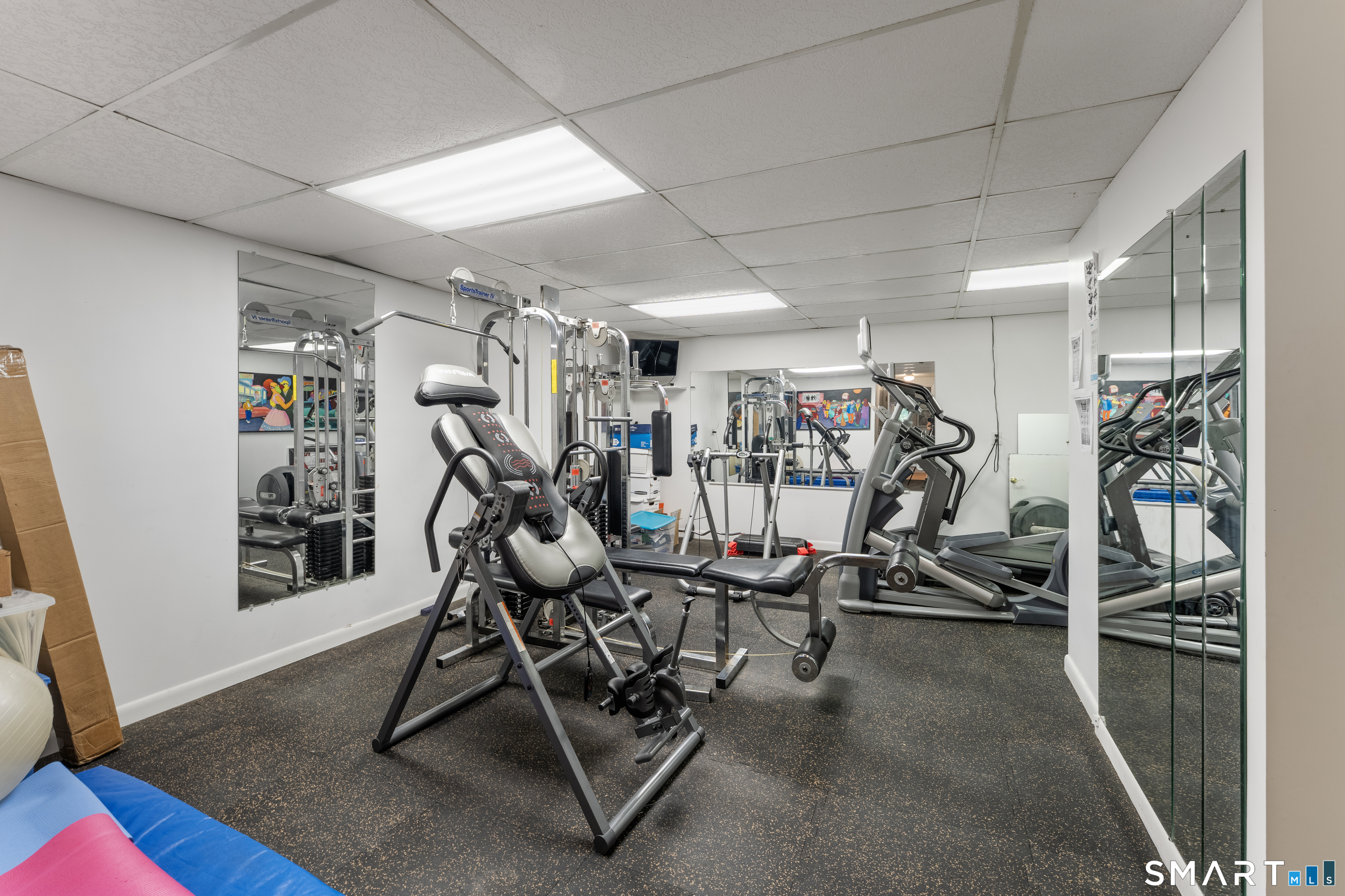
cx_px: 672
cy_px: 448
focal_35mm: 14
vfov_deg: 81.2
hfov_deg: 104.3
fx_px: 523
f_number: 8
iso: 800
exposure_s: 1/3
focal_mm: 14
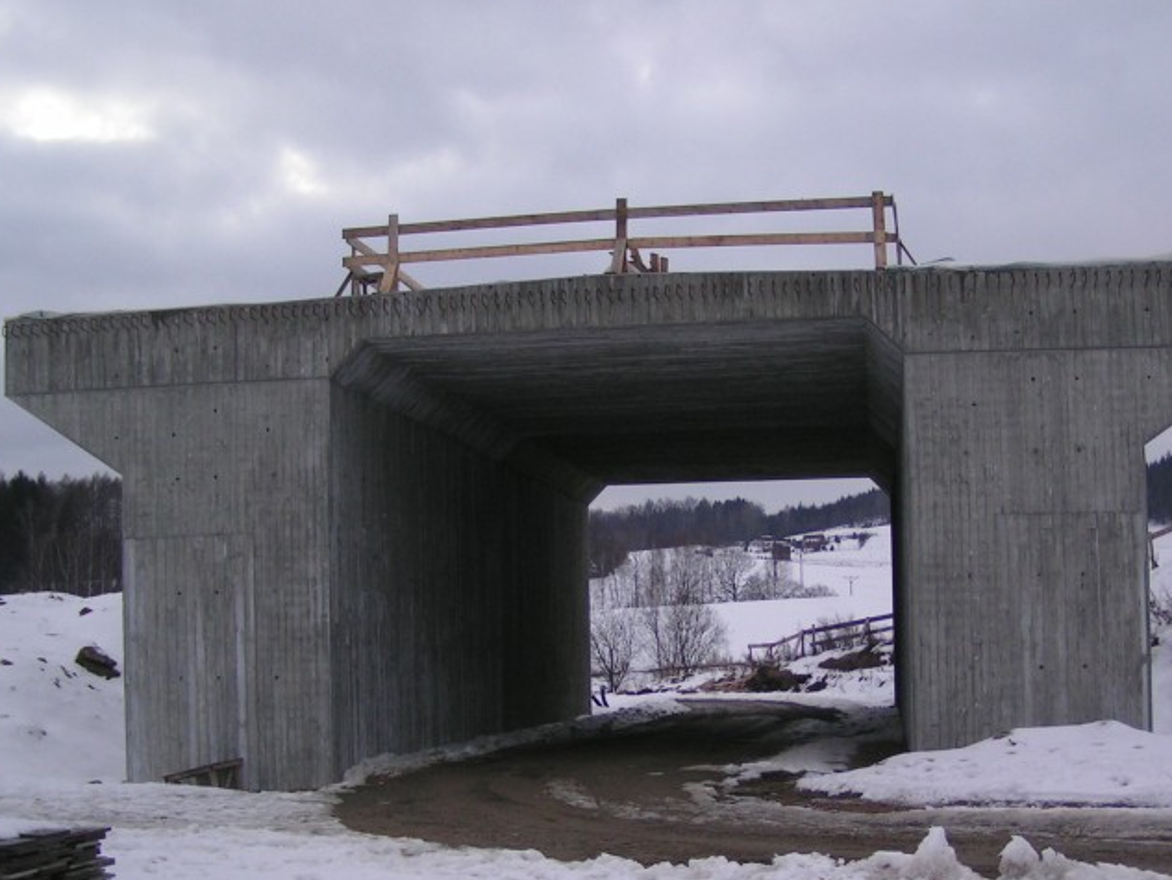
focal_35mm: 48
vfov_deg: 30.2
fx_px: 1625
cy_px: 521
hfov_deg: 39.6
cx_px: 626
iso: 50
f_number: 2.8
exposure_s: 1/40
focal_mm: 5.8
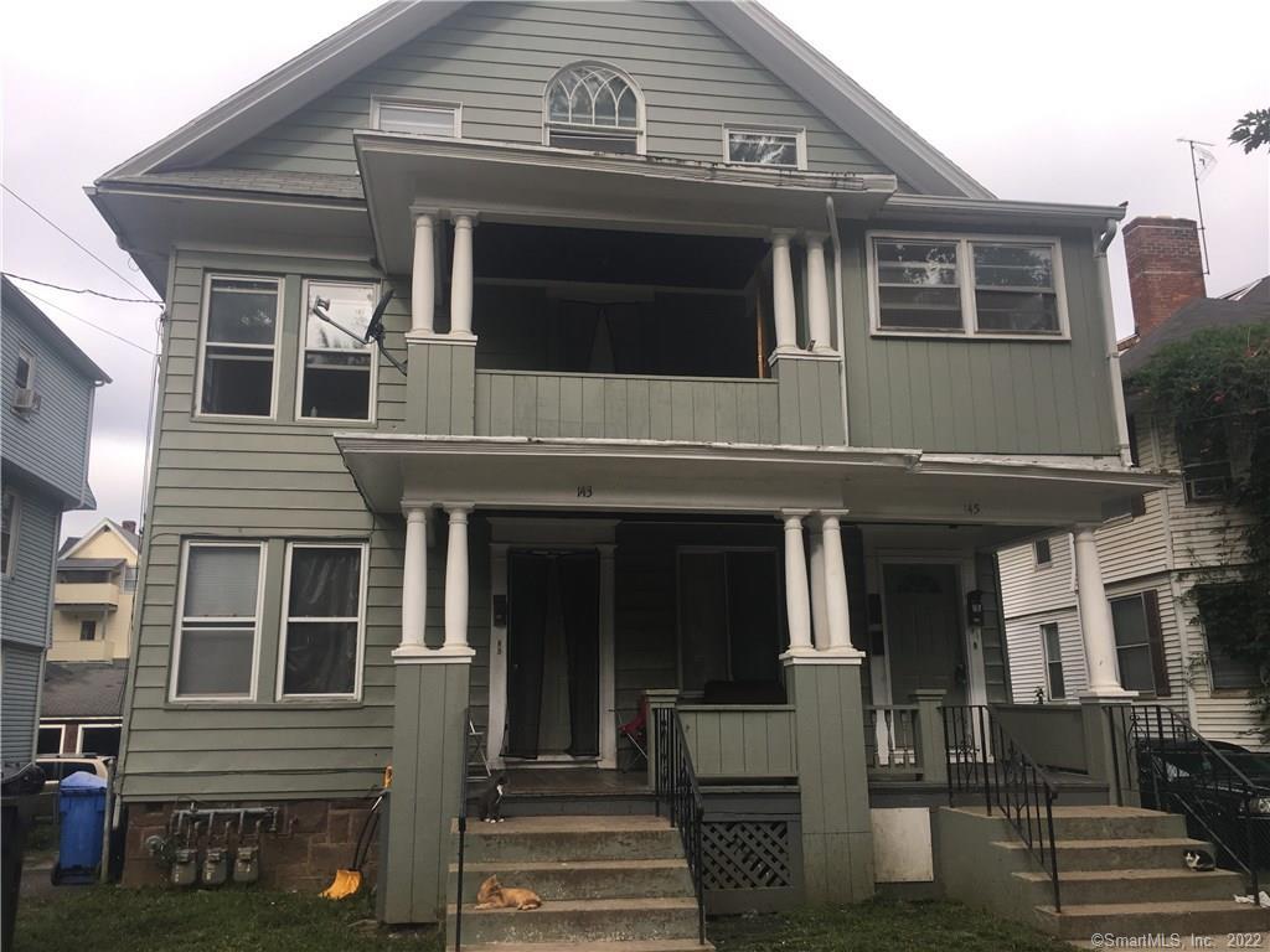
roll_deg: +0.4
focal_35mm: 29
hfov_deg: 61.7
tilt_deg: +14.2
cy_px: 476
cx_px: 635
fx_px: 1064
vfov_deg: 48.2
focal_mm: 4.15
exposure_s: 1/746
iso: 32
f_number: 2.2
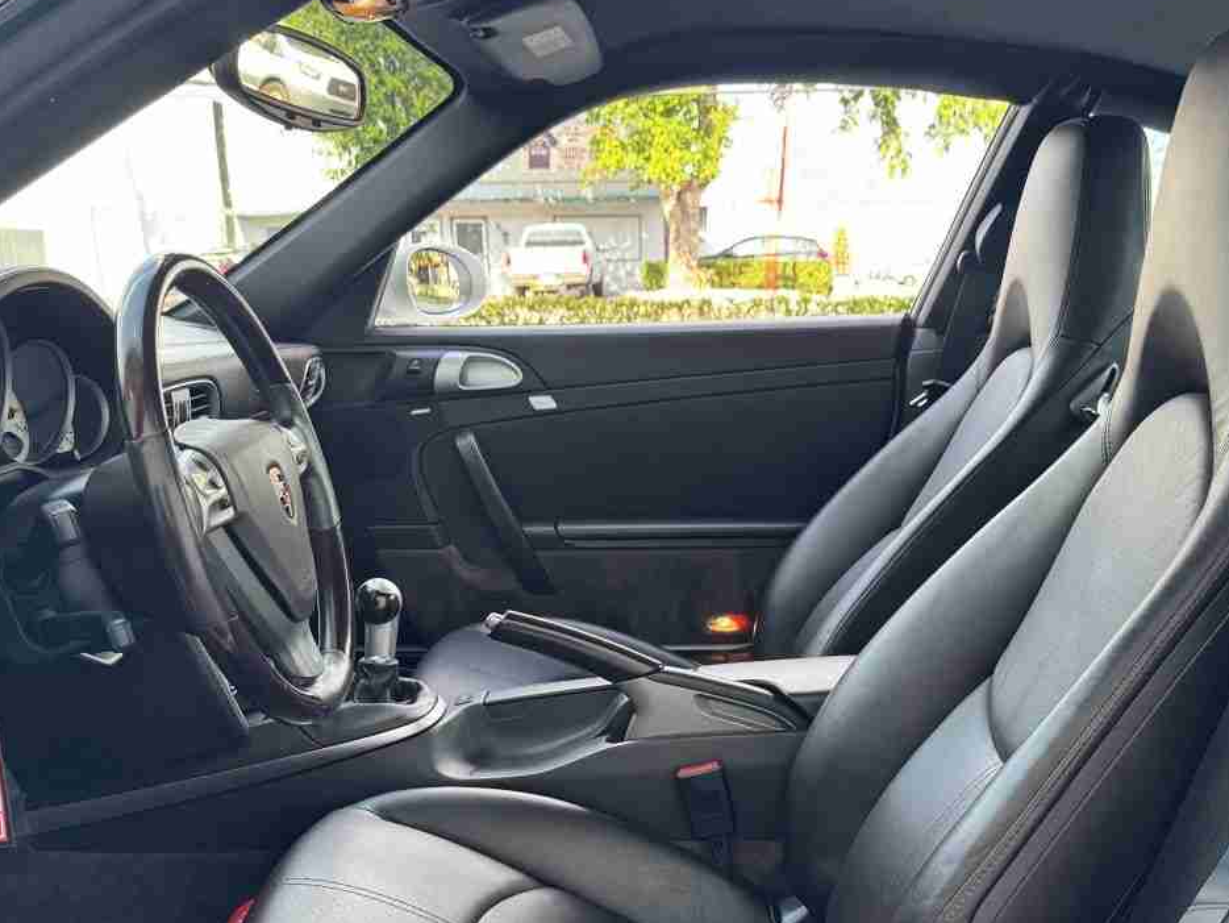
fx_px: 1314
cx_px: 628
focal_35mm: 37
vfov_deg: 38.1
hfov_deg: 50.1
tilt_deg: -16.3
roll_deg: -0.8
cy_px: 648
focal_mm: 6.76
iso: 64
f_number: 1.78
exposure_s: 1/121
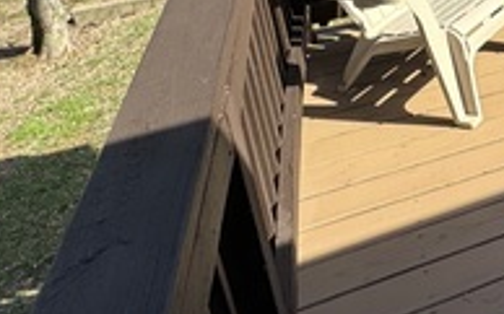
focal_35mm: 51
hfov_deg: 29.3
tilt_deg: -17.6
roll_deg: +0.9
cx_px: 703
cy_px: -125
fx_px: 700
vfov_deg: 22.0
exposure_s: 1/889
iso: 40
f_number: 2.2
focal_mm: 2.22
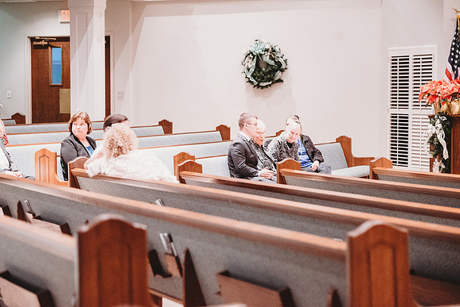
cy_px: 154
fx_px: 1214
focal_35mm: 95
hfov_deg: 21.5
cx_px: 230
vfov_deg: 14.4
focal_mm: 95
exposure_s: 1/125
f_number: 4
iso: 5000
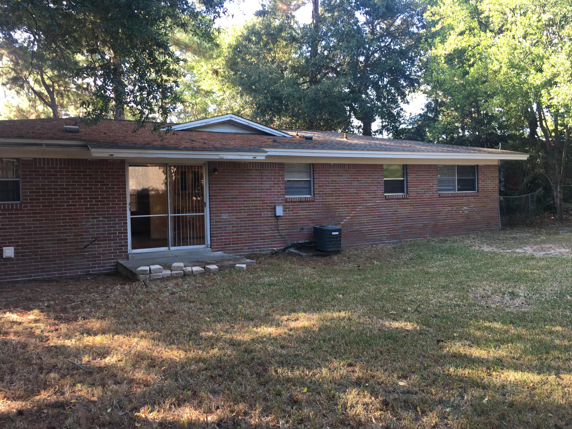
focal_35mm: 29
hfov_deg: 61.7
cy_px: 214
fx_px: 479
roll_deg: +1.9
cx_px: 286
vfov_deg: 48.2
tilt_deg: -0.7
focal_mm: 4.15
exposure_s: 1/60
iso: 25
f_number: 2.2
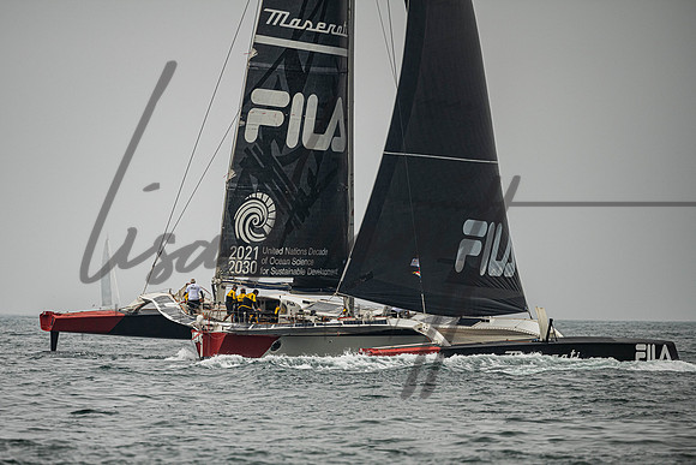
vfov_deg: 3.4
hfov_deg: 5.2
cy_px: 273
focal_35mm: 400
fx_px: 7730
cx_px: 287
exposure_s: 1/4000
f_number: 5.6
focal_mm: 340
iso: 500
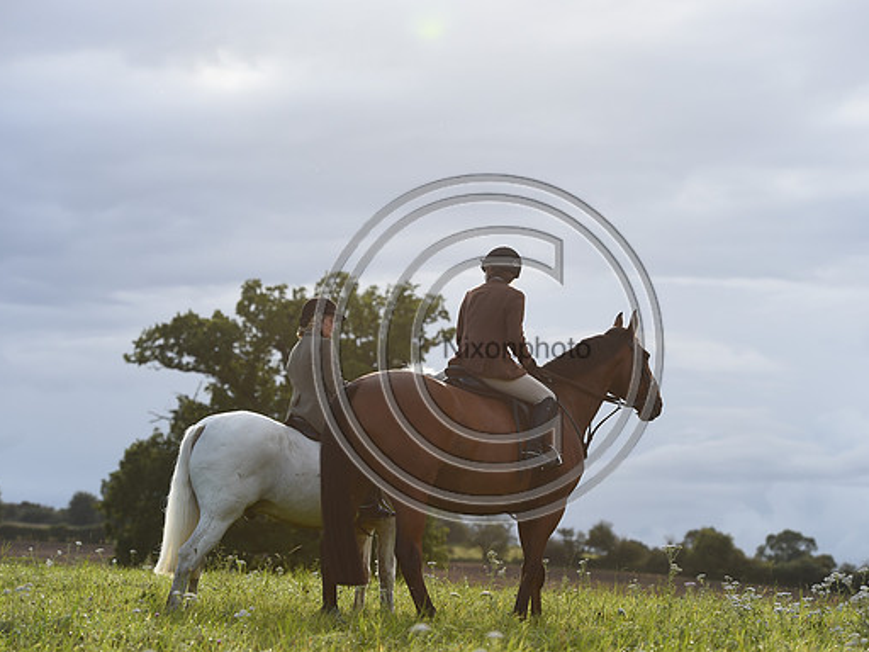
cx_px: 468
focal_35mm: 122
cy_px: 326
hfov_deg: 16.1
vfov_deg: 12.1
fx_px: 3063
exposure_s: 1/800
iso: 220
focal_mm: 112
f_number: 5
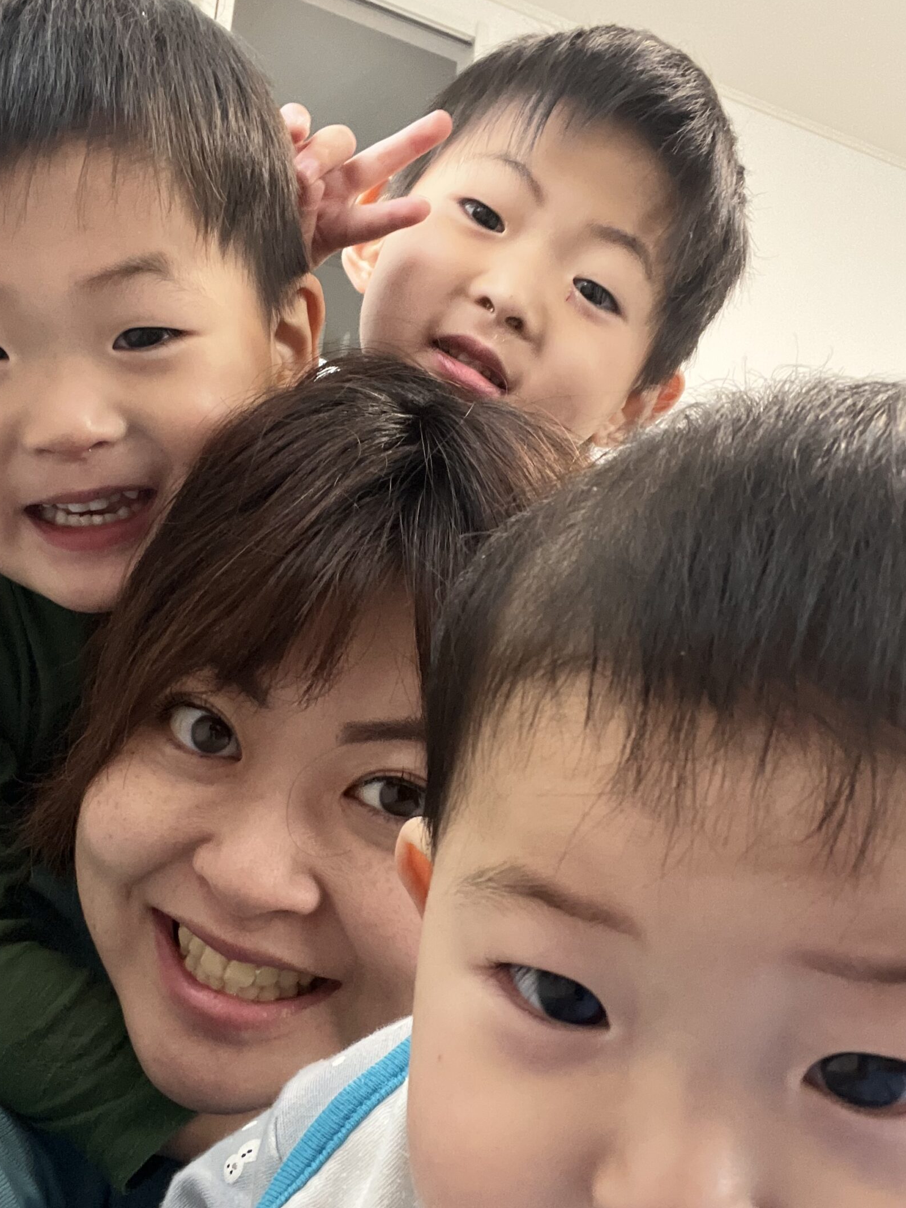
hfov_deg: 39.6
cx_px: 419
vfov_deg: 51.3
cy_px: 655
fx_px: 1256
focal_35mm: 36
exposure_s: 1/33
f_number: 2.2
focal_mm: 2.71
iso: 320
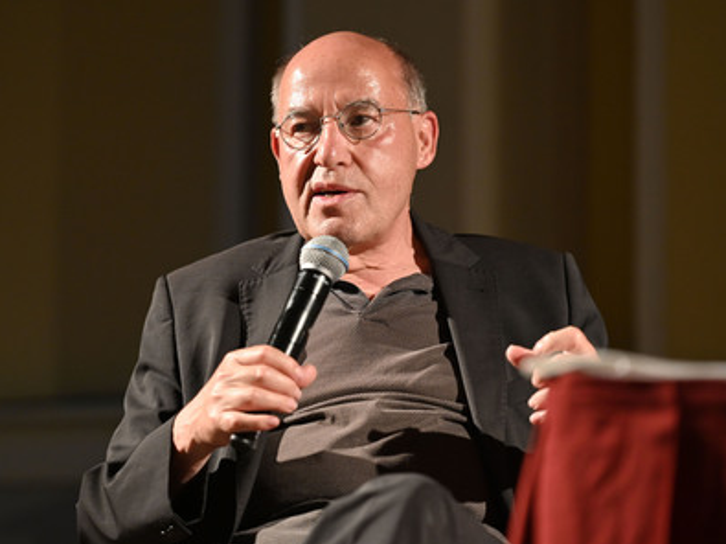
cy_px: 274
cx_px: 354
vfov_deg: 9.3
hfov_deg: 12.4
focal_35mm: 159
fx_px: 3334
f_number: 2.8
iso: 3200
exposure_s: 1/160
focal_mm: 145
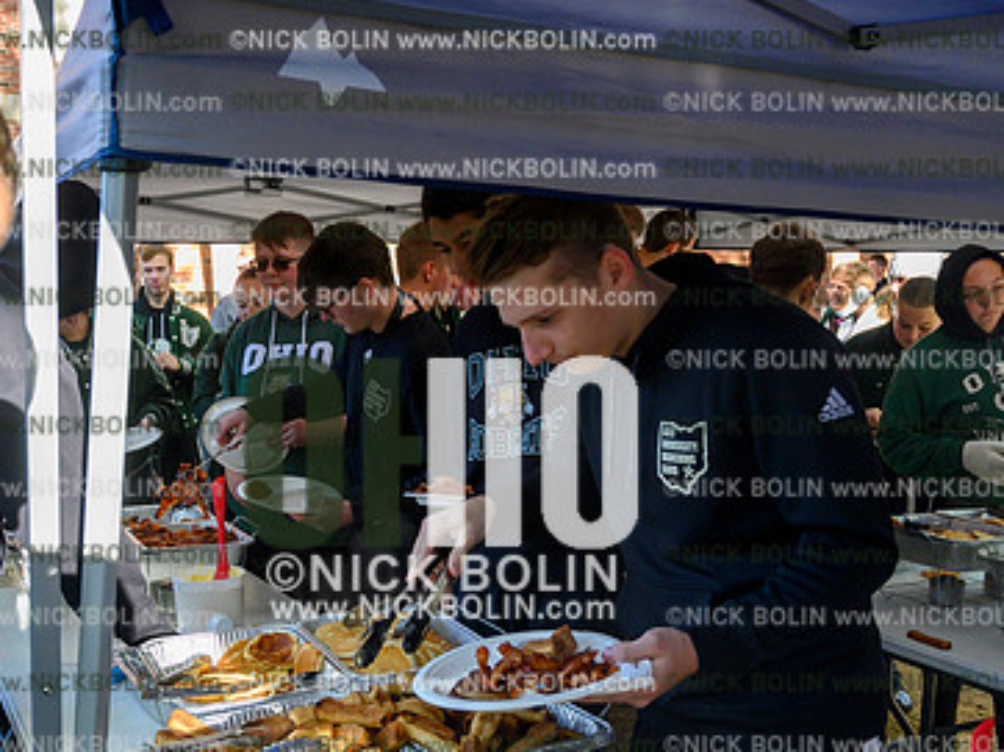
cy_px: 488
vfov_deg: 38.3
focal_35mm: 37
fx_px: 1072
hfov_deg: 50.1
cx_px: 441
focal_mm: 24
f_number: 5
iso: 2500
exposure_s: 1/400
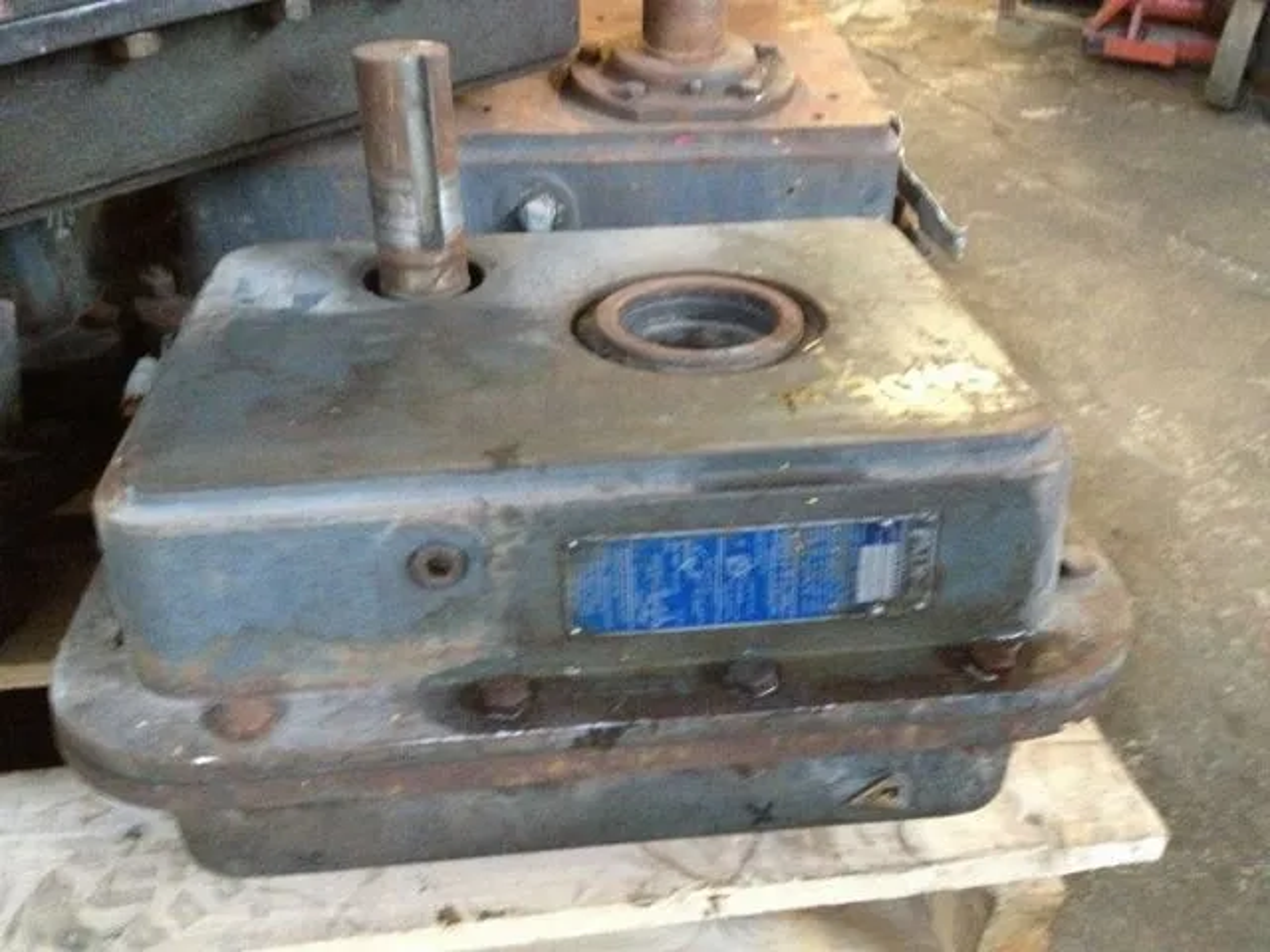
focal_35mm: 35
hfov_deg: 52.6
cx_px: 635
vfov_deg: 40.7
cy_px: 476
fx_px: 1284
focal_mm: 4.28
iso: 800
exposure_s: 1/15
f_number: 2.4
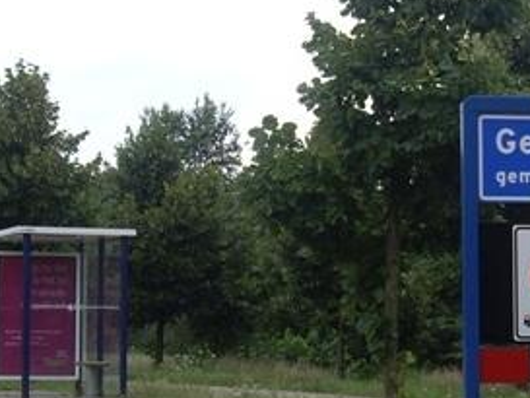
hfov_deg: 21.7
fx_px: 1363
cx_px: 427
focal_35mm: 89
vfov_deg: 16.6
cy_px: 173
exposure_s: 1/160
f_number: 2.8
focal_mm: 7.9
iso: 64
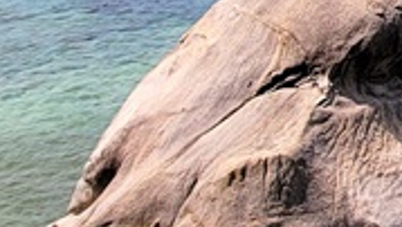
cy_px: -288
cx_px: 977
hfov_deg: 14.9
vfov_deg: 12.6
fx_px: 843
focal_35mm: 79
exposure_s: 1/2686
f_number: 2.2
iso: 50
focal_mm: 2.2
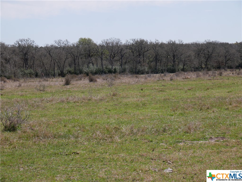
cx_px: 121
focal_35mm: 120
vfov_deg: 12.4
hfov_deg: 16.4
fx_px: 839
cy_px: 91
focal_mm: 60
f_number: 8
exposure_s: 1/500
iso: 200
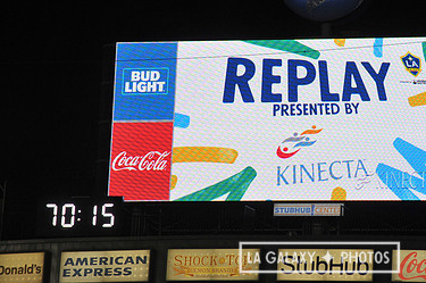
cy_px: 86
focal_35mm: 294
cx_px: 319
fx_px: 3474
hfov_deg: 7.0
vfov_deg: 4.7
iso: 1600
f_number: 10
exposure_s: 1/400
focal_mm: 190
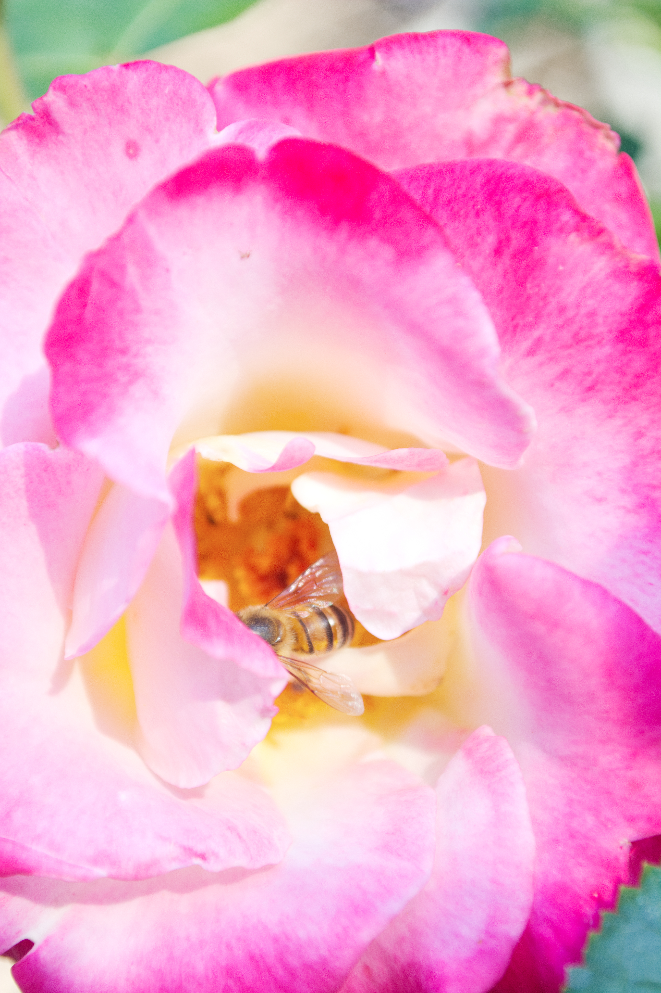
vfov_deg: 24.6
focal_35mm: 82
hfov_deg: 16.5
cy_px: 496
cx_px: 330
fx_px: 2274
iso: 160
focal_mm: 55
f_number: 5.6
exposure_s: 1/200
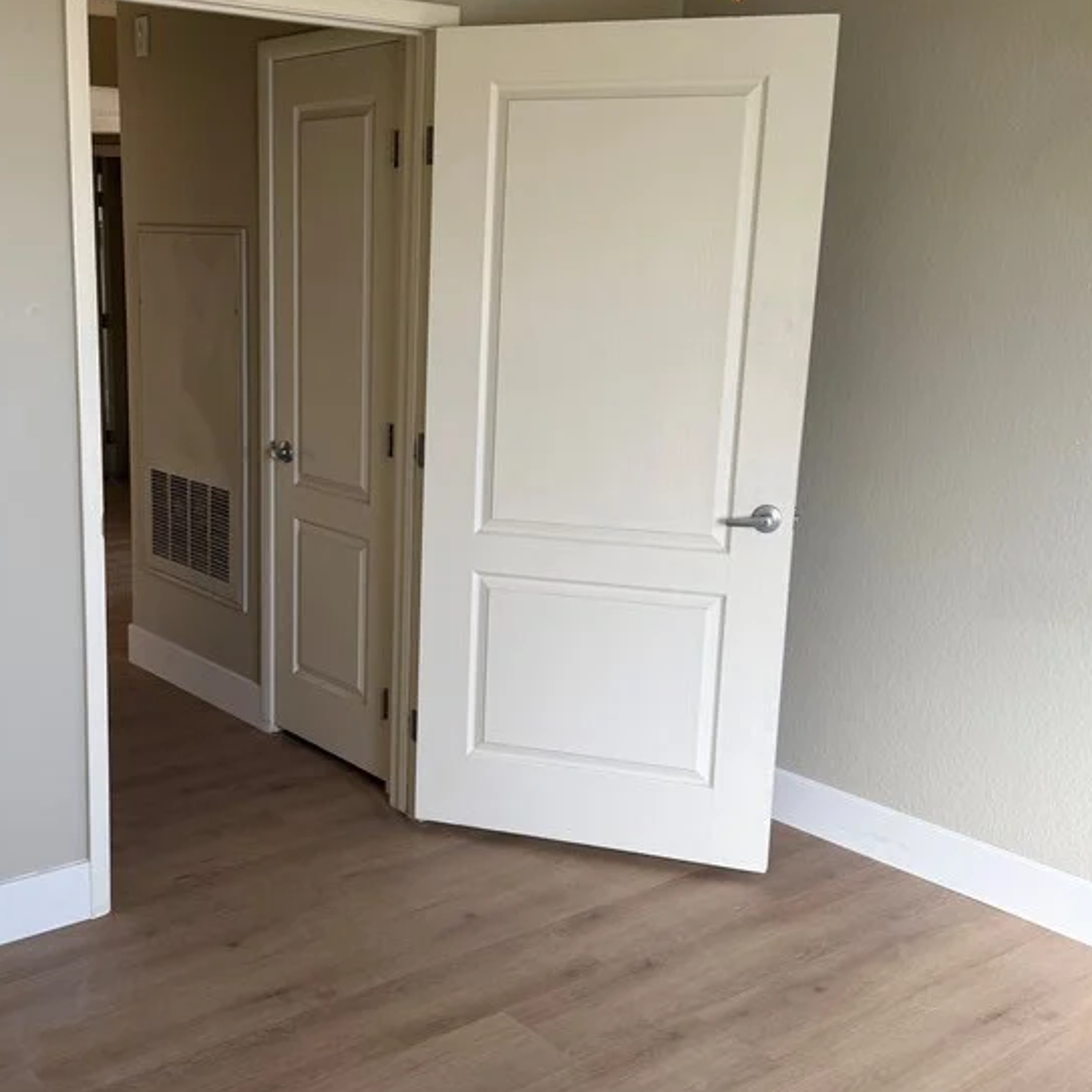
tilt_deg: -12.4
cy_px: 567
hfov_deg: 41.3
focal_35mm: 40
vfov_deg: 41.9
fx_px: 1428
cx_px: 362
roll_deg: -1.5
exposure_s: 1/121
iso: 80
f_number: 1.78
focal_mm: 6.76
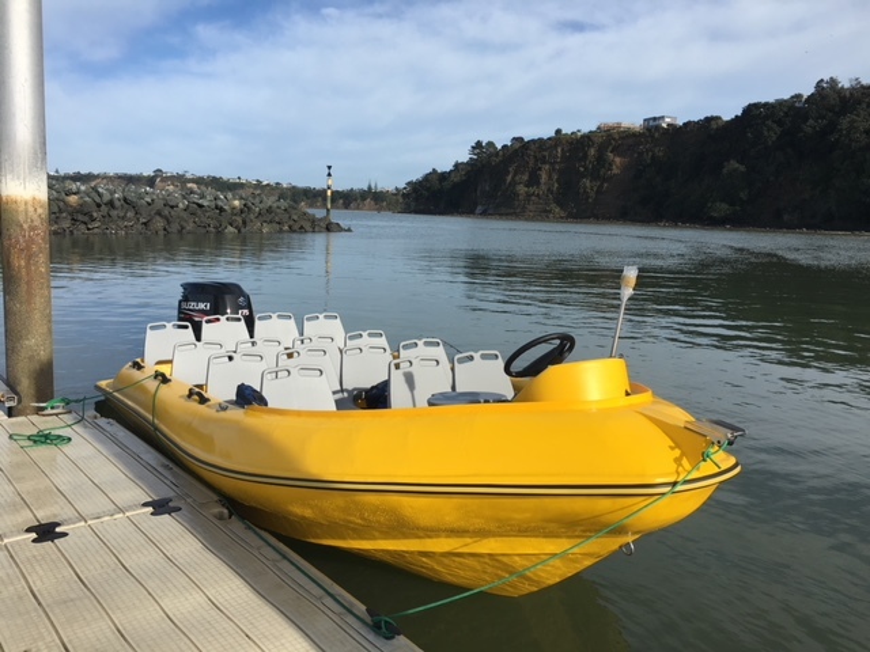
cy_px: 326
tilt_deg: -9.0
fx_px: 729
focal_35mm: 29
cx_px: 435
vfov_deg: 48.2
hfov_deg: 61.7
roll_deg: -2.5
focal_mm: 4.15
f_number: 2.2
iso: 25
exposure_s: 1/1672
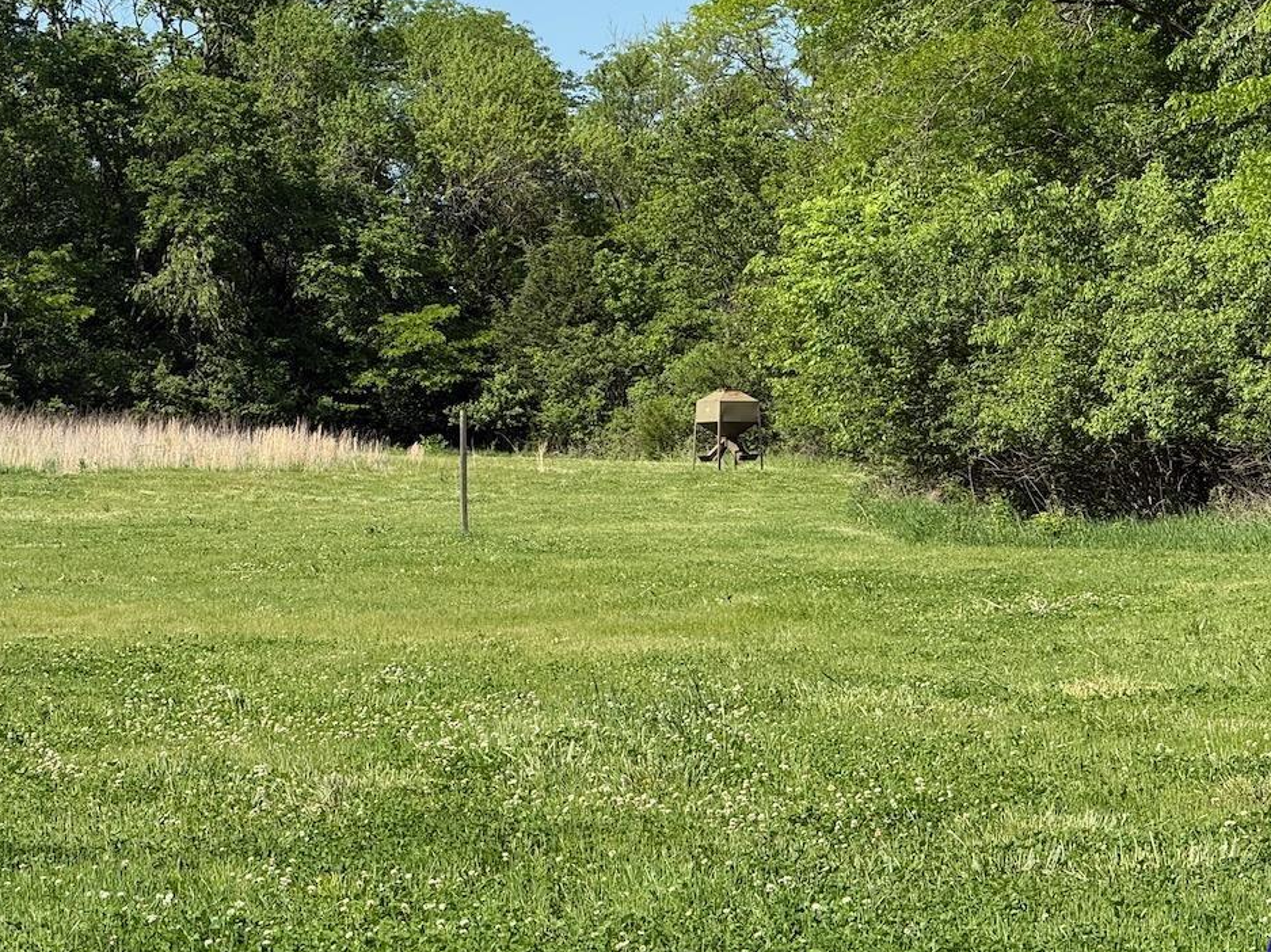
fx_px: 6019
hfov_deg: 12.1
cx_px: 534
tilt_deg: +2.1
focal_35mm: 164
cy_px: 380
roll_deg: +2.8
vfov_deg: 9.0
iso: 50
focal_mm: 15.66
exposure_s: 1/1018
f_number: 2.8
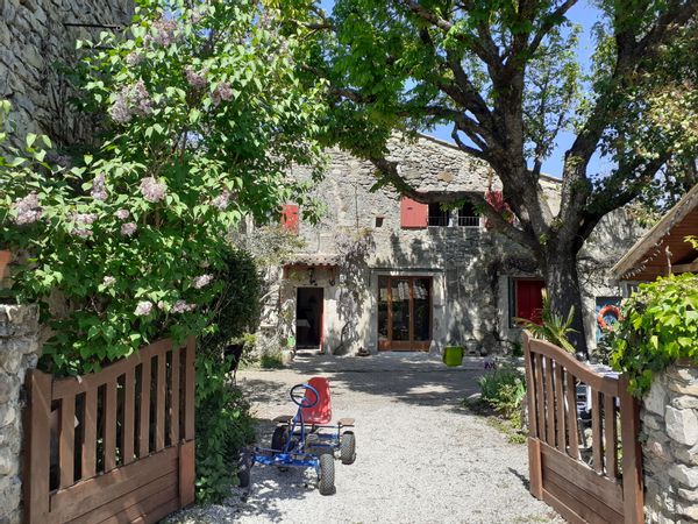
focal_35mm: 27
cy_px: 262
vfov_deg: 51.4
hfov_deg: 65.3
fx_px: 544
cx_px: 349
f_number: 1.9
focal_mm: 3.6
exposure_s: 1/945
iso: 40
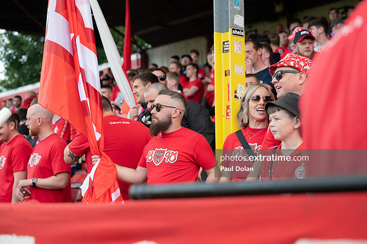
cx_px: 184
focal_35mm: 70
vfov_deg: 19.4
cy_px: 122
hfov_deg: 28.9
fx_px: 713
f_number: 3.5
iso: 800
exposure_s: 1/500
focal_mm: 70
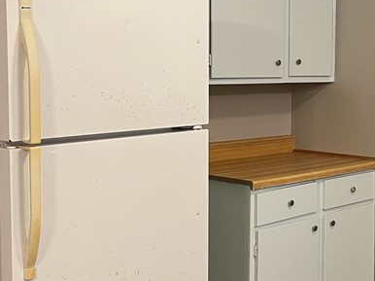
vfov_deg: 21.3
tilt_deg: -4.4
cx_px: 342
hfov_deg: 27.1
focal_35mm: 69
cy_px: 111
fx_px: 747
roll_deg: -0.9
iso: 160
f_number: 1.6
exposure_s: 1/60
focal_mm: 4.2
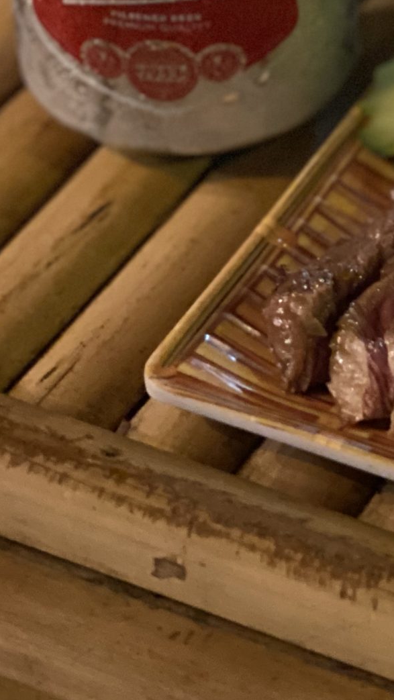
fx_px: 2581
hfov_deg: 8.4
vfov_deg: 15.4
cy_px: 155
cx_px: 707
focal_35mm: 139
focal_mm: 6
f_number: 2
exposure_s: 1/14
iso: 640
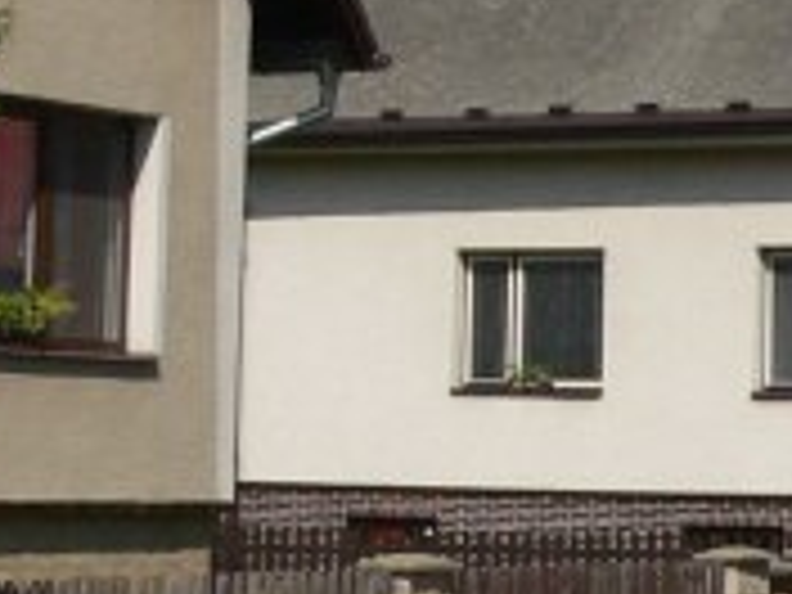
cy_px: -122
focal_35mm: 164
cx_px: 801
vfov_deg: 8.9
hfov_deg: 11.9
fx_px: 3752
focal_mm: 6
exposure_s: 1/500
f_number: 5.6
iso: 80
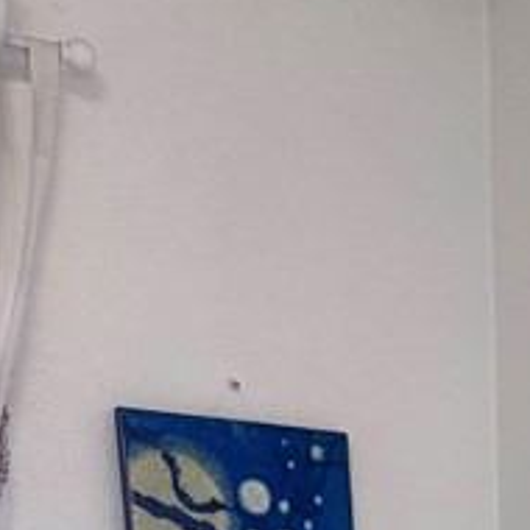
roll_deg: -2.0
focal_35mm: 124
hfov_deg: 12.6
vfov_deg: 11.6
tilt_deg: -13.3
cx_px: 1018
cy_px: 1275
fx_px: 2148
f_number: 1.6
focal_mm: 5.96
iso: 80
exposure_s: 1/120
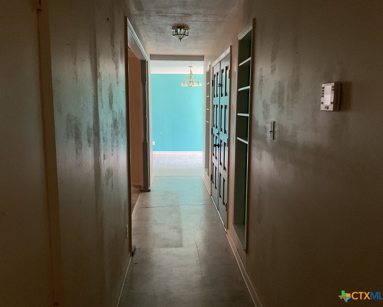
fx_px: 351
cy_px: 153
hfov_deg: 57.2
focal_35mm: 31
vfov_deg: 47.1
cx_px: 188
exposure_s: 1/25
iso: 320
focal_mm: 3
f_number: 1.8
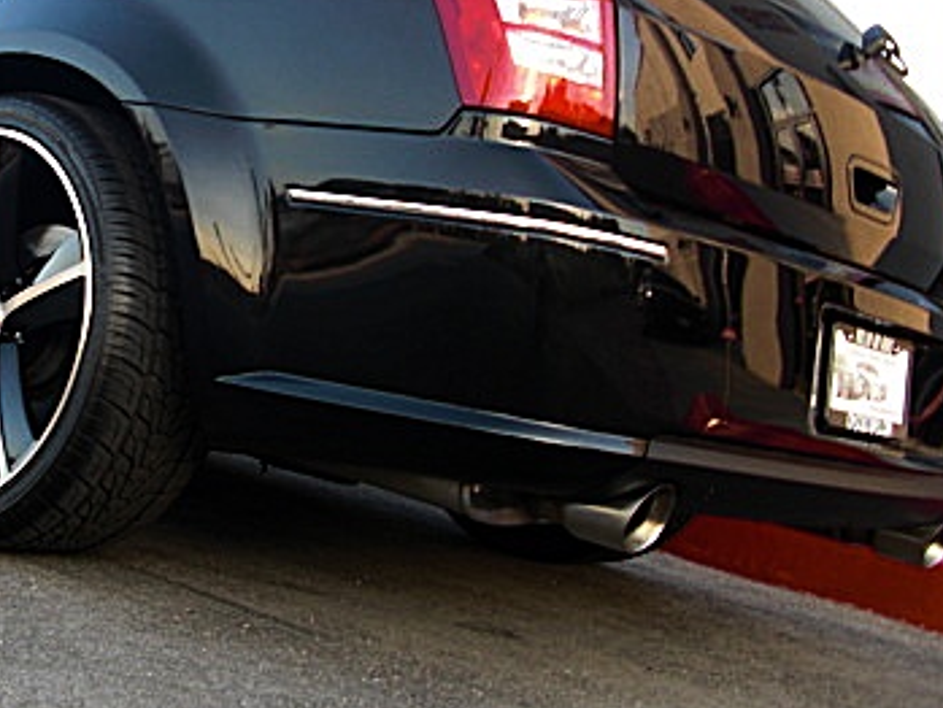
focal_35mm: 66
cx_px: 146
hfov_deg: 28.5
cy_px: 176
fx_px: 1799
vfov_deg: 22.1
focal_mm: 6.3
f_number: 2.8
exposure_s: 1/80
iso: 50
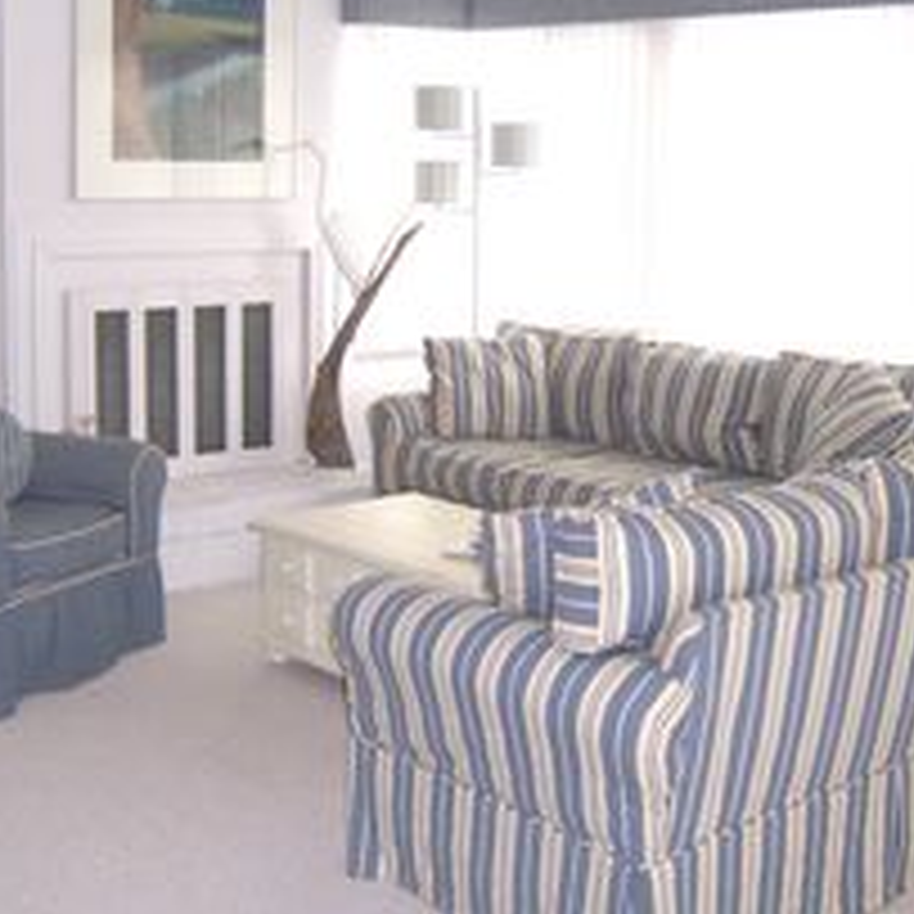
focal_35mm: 53
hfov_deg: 32.2
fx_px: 1583
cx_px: 491
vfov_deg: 32.0
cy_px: 315
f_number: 2.8
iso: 140
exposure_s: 1/60
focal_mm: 5.5
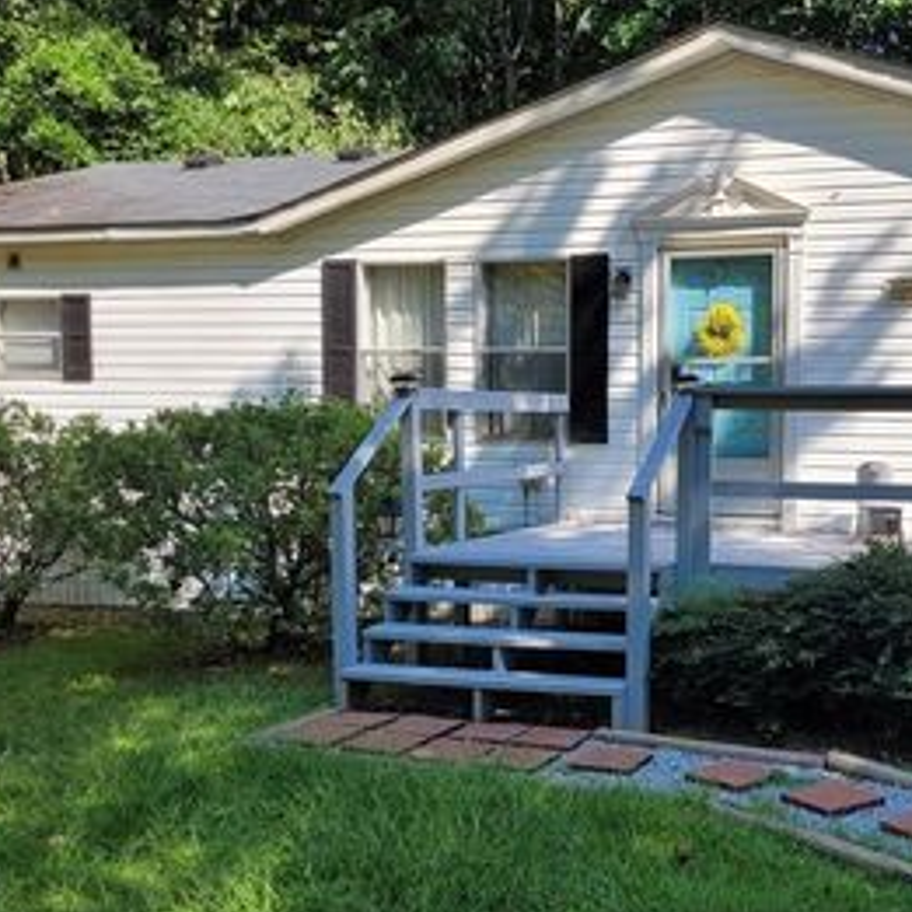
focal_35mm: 44
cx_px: 657
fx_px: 1312
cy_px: 540
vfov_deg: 38.2
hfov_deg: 37.6
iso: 40
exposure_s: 1/960
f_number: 1.8
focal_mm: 5.4
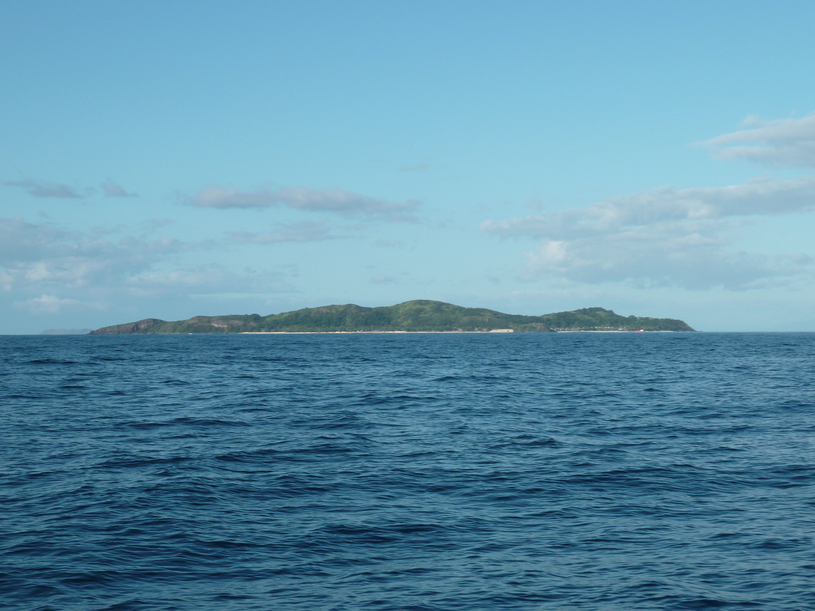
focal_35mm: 63
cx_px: 408
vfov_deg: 23.3
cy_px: 306
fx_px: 1483
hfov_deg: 30.7
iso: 80
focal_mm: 10.3
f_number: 5
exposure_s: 1/400
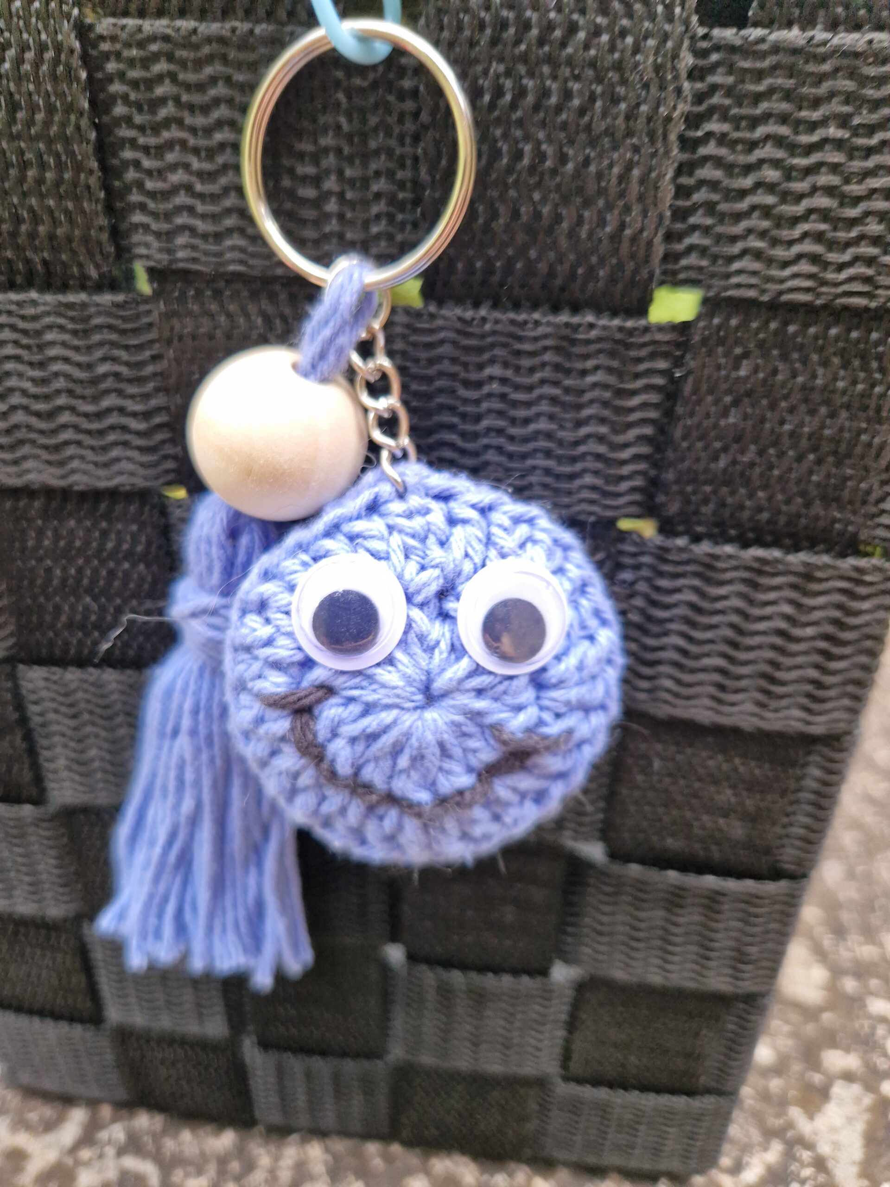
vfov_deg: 73.9
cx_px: 445
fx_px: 788
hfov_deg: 58.9
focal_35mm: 23
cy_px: 594
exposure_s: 1/180
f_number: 1.8
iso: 50
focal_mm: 5.4
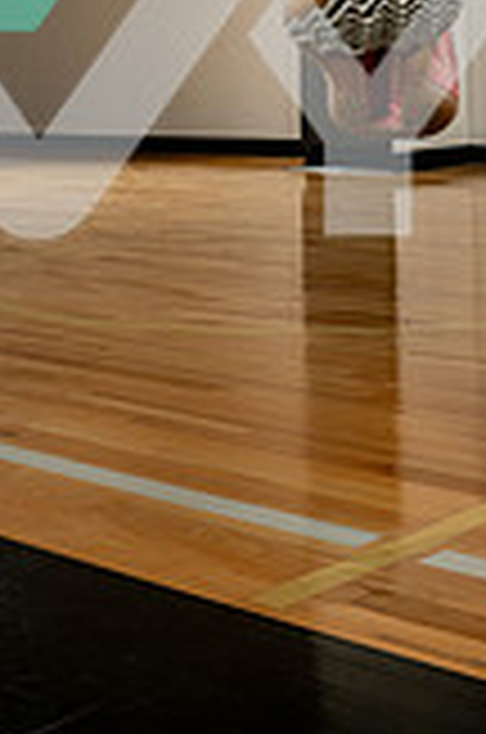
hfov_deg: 18.4
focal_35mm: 72
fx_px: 1464
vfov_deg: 24.6
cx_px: 486
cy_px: -216
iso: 250
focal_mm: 26
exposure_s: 1/500
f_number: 8
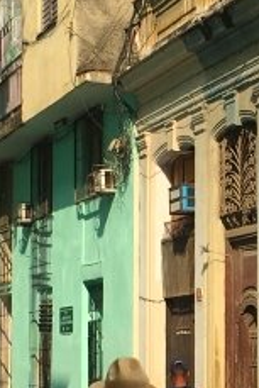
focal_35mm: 135
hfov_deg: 10.1
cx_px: 264
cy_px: 310
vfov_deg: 15.1
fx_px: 1455
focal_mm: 4.15
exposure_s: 1/1479
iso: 25
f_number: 2.2
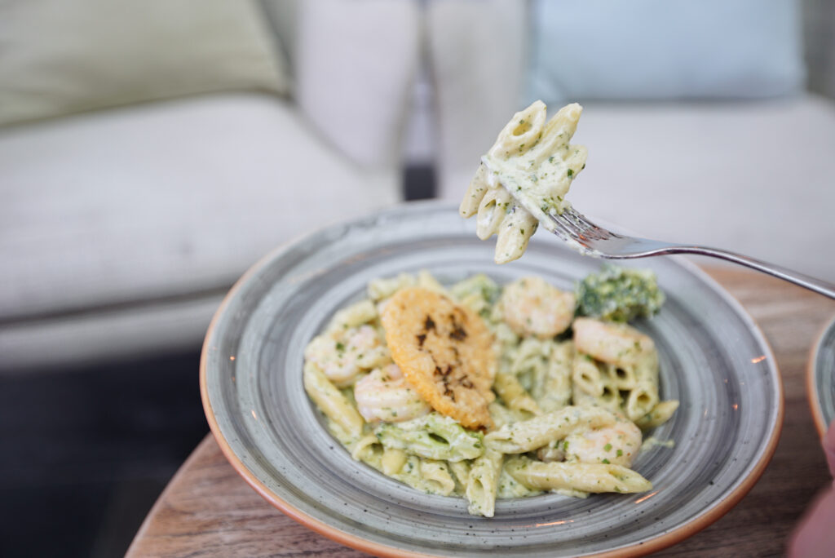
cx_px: 418
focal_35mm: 35
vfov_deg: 37.9
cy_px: 279
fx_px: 812
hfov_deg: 54.4
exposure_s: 1/100
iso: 250
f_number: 3.2
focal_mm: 35
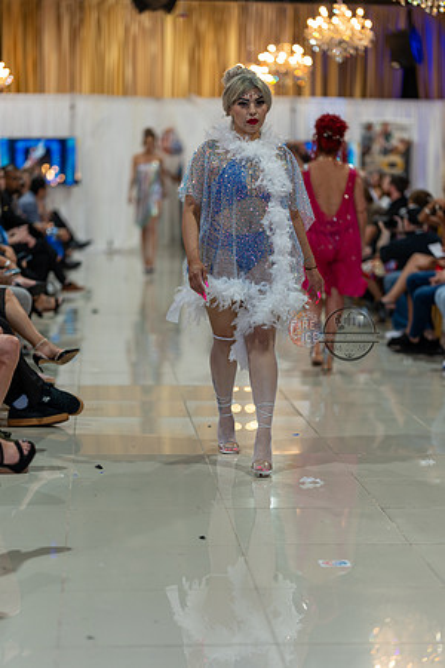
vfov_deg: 23.9
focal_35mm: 85
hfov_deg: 16.1
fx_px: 1576
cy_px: 334
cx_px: 222
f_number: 1.4
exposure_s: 1/160
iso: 100
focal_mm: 85
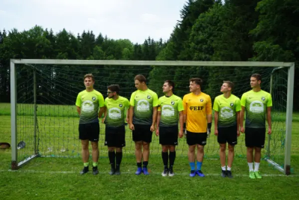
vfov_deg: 36.0
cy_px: 100
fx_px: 307
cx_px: 150
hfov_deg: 51.9
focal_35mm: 37
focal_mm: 37
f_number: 7.1
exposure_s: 1/100
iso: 100
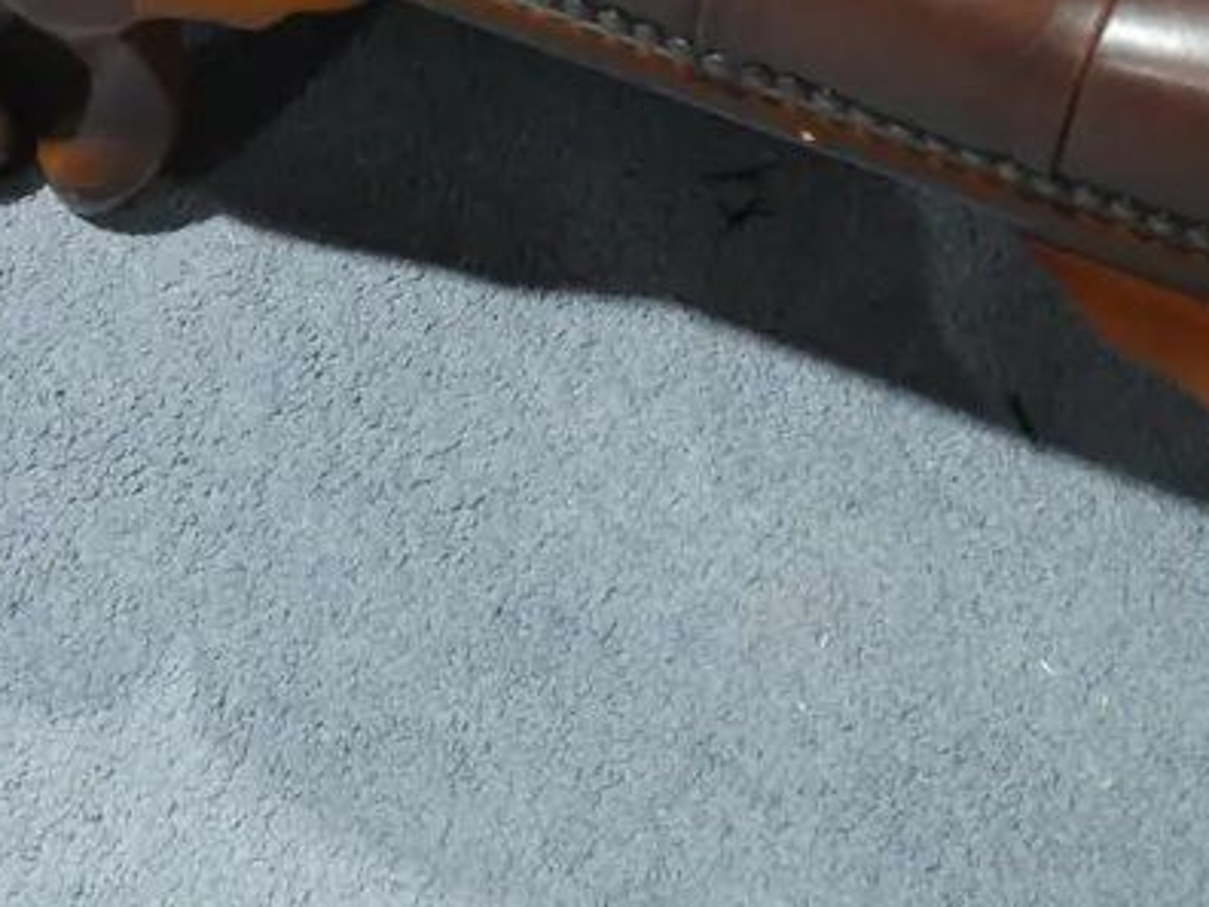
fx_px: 4156
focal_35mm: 119
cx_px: 253
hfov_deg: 16.4
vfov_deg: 12.1
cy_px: -255
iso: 1600
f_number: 5.1
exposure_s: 1/60
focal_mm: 23
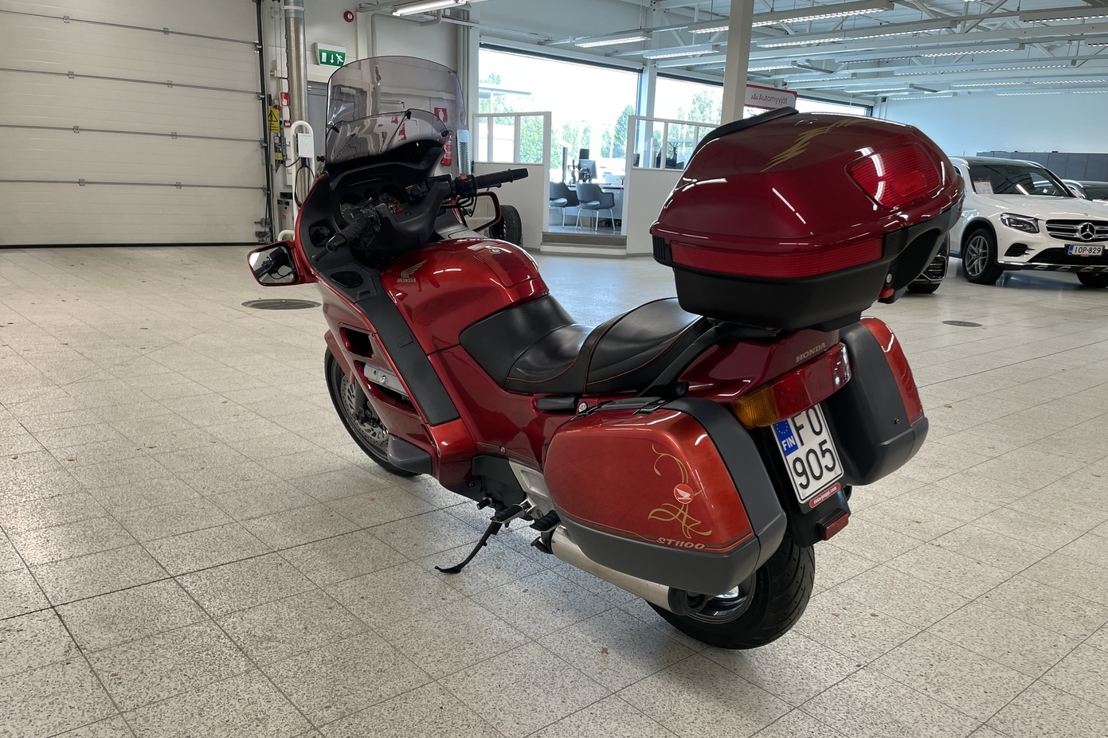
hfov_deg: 65.5
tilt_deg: -16.4
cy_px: 420
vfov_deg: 46.3
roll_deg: -2.0
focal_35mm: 28
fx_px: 862
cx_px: 572
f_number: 1.6
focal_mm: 4.2
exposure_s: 1/100
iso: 64
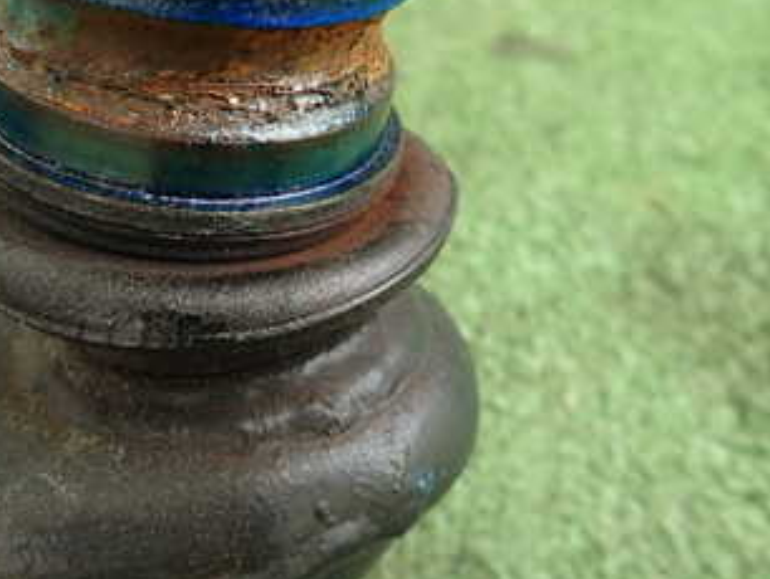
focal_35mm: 49
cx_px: 159
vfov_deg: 29.7
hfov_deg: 37.5
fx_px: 1091
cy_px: 274
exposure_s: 1/100
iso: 100
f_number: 2
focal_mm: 4.5
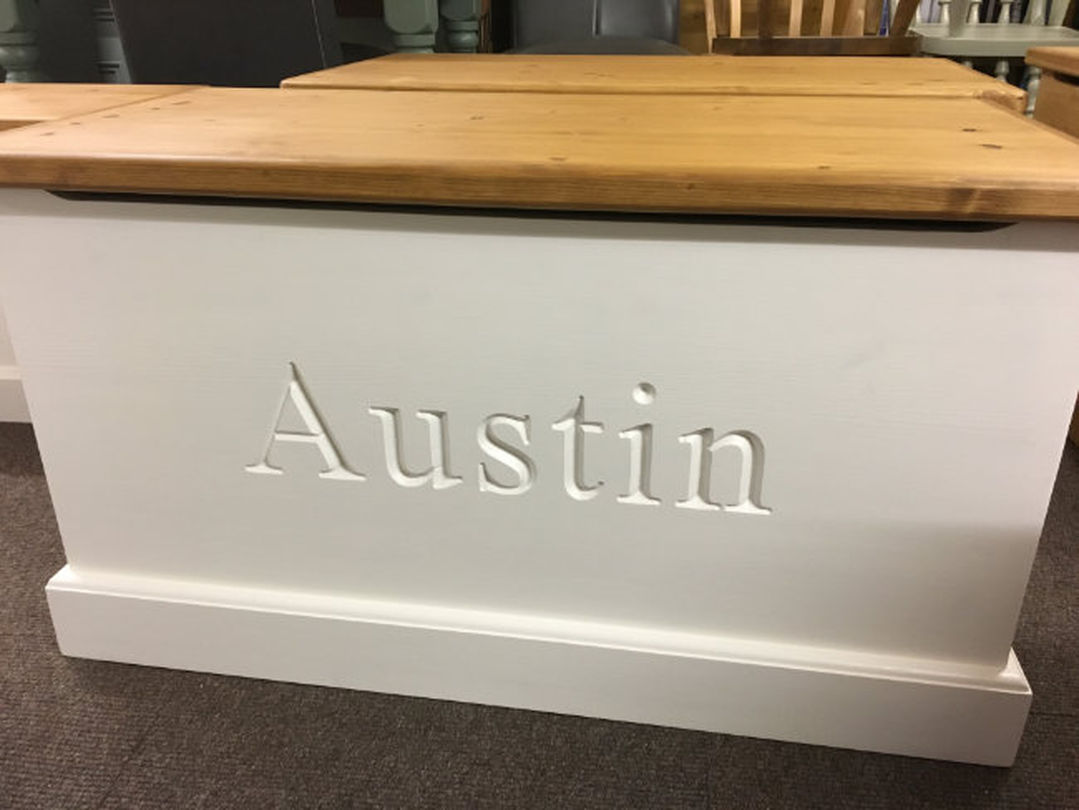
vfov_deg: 48.3
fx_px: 904
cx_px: 540
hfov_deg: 61.6
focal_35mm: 29
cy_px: 405
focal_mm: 4.2
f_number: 2.2
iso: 160
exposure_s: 1/33
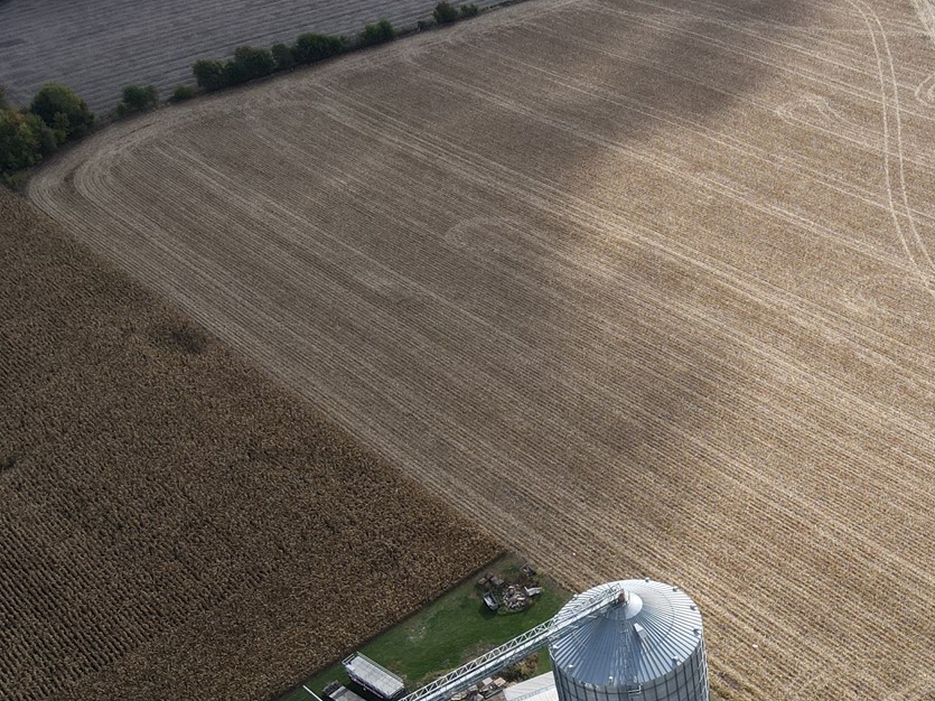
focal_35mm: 46
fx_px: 1242
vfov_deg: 31.0
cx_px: 842
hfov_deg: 38.4
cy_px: 523
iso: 100
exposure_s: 1/500
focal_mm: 4.5
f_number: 2.8
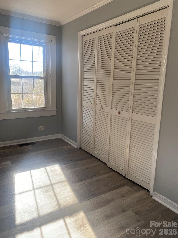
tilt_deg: -11.5
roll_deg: -2.2
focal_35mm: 26
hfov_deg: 53.1
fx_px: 178
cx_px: 89
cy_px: 119
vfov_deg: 67.3
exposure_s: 1/197
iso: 32
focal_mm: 4.25
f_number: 1.8
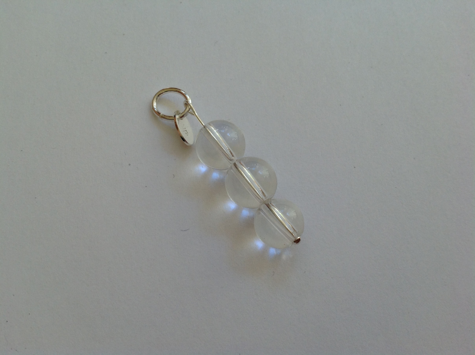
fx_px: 480
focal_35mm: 35
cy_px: 178
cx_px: 238
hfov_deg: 52.7
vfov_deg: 40.6
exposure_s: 1/133
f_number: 2.4
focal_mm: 4.28
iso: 50
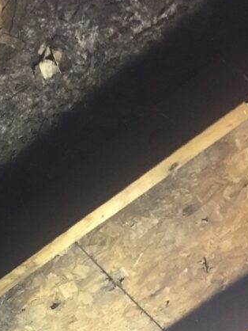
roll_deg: +4.0
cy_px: 244
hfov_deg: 19.6
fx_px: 678
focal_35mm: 71
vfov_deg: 27.1
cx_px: -46
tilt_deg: +30.6
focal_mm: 4.15
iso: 200
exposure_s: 1/30
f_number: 2.2
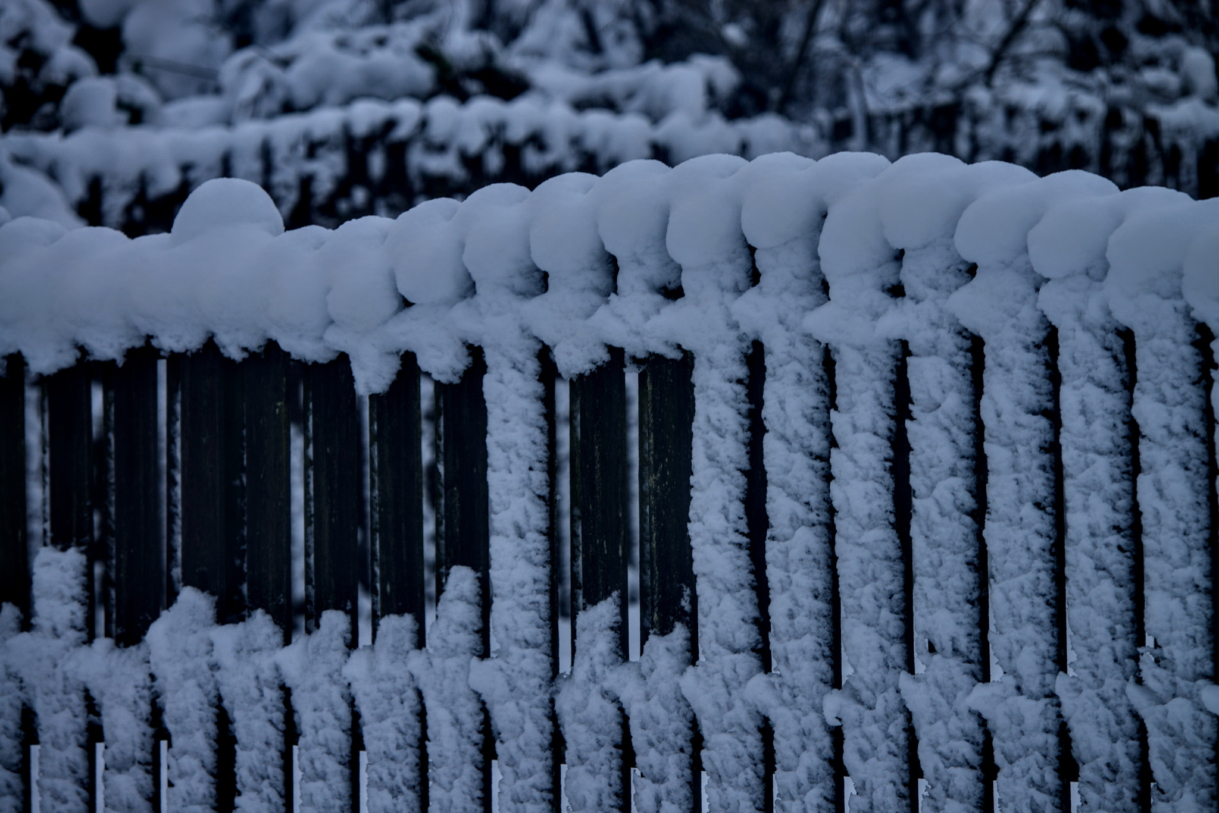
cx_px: 610
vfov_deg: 5.5
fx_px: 8468
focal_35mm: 250
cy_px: 406
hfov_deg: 8.2
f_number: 5.6
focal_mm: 250
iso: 100
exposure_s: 1/200
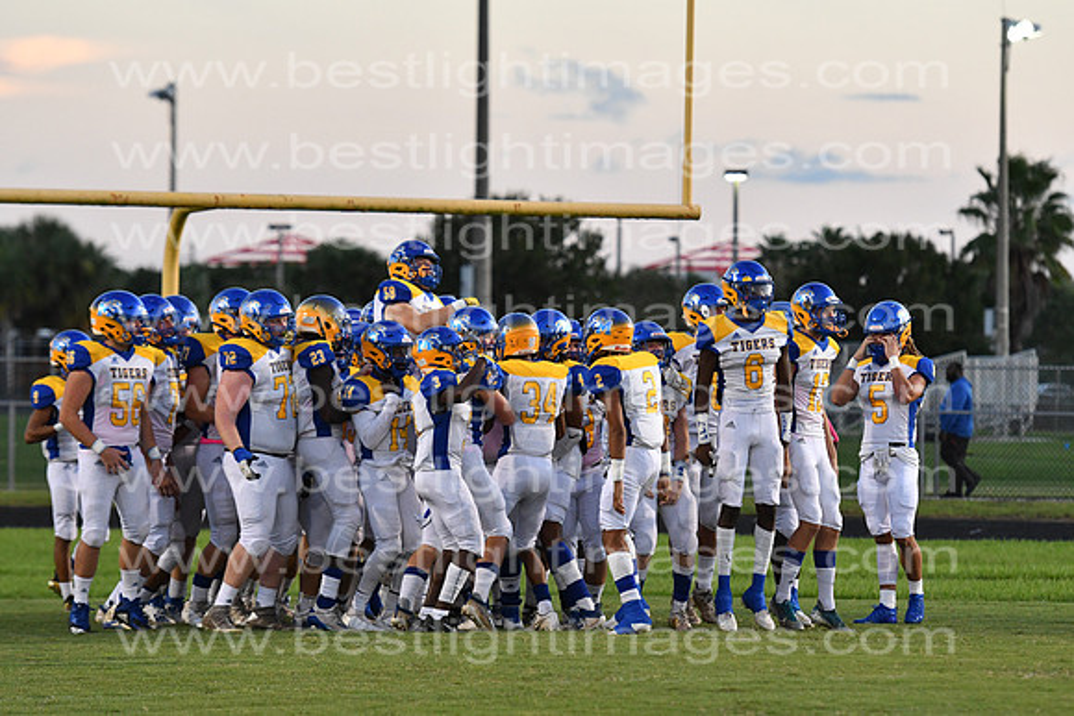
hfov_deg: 10.2
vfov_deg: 6.8
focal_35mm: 202
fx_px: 6042
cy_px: 358
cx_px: 537
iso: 1600
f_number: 4
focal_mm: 135
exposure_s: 1/800
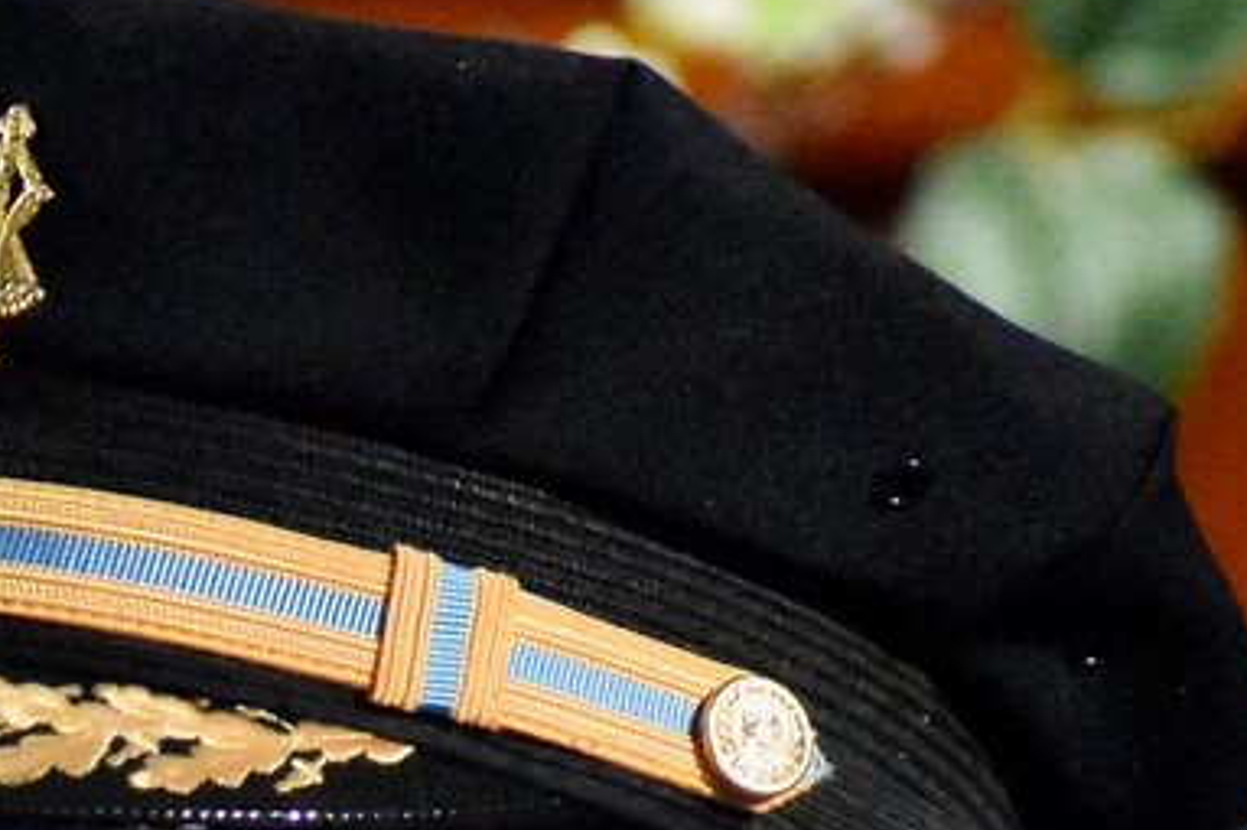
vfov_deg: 1.7
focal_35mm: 823
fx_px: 28494
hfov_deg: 2.5
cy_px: 1295
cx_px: -228
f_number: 4.8
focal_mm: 140
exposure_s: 1/500
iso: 10000
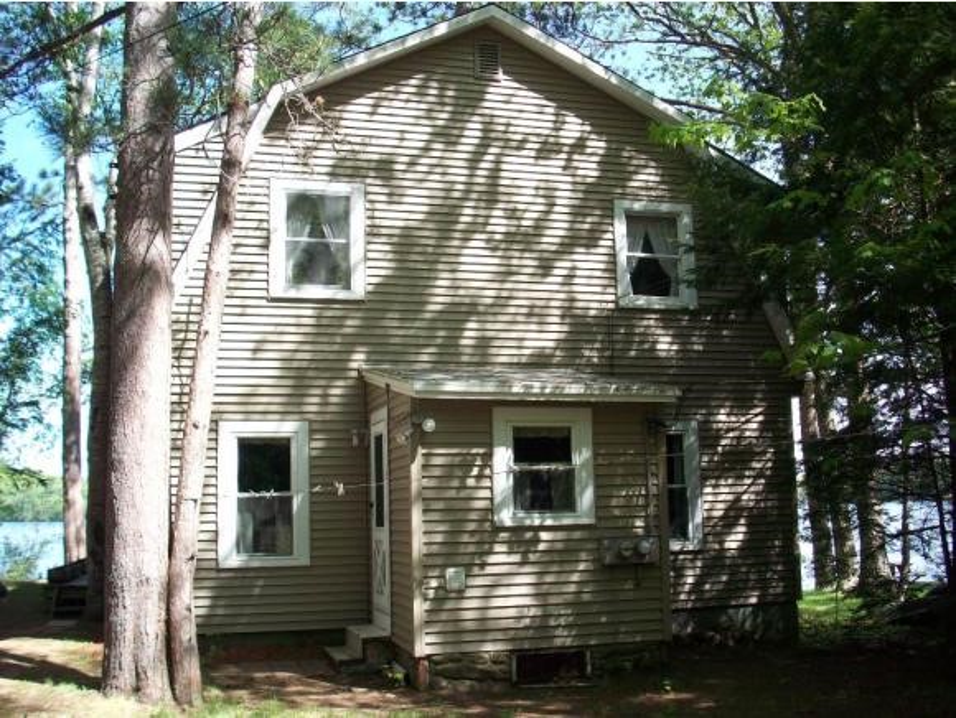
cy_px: 359
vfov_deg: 38.7
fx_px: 1023
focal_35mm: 37
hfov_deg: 50.1
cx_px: 478
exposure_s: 1/286
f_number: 2.8
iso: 80
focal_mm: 6.2
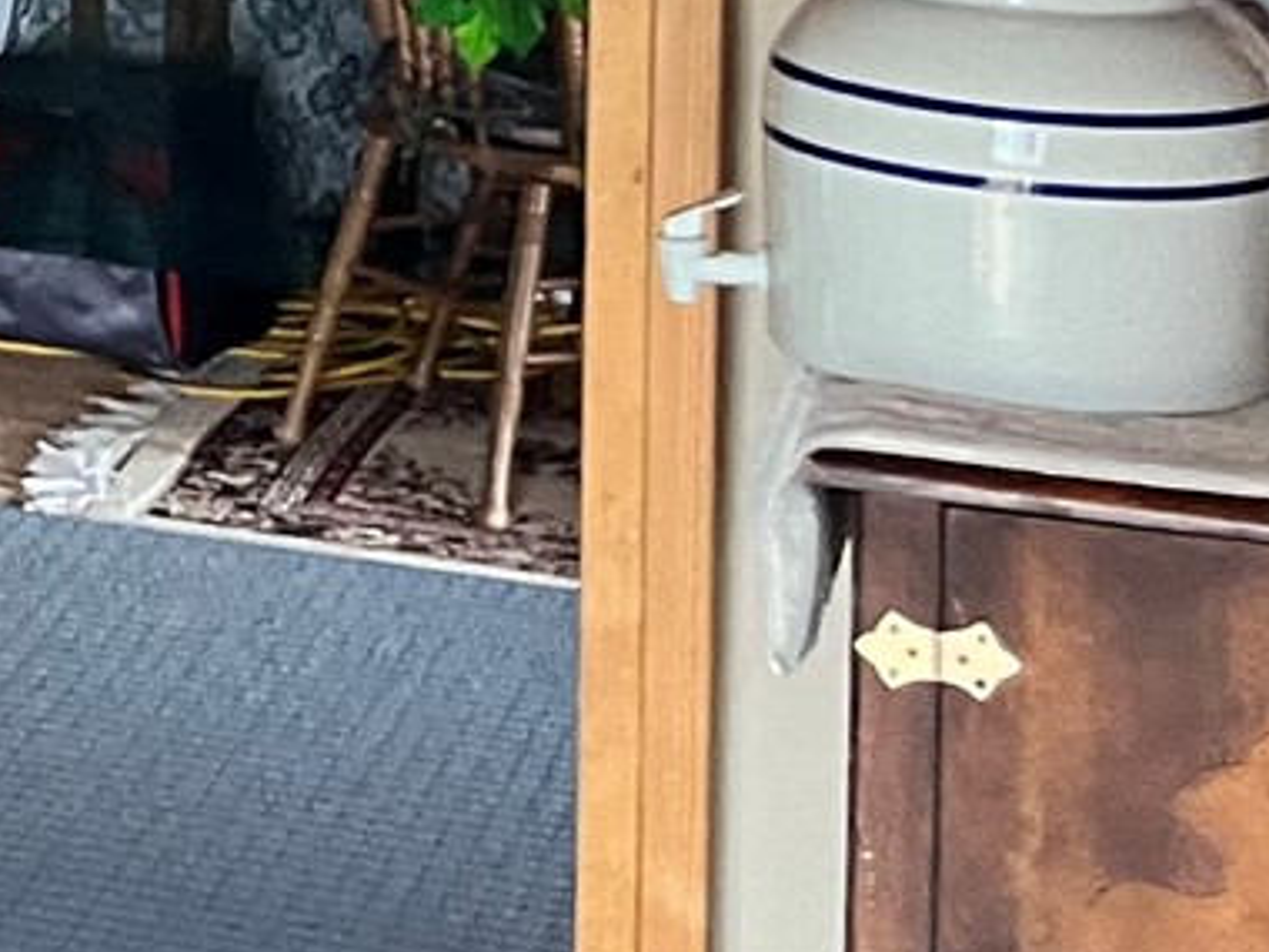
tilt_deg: -0.8
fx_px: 5132
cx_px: -2117
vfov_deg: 10.2
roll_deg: +0.7
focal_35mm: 140
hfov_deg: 11.0
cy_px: -578
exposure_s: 1/60
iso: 200
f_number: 1.6
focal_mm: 5.1
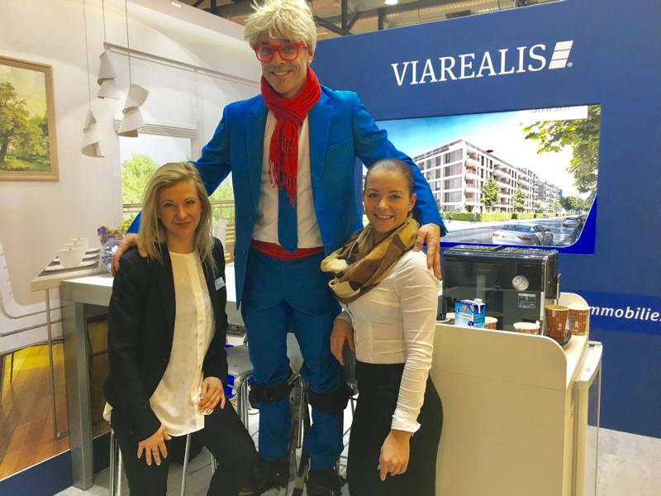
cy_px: 248
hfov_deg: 61.7
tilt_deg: -7.1
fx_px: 554
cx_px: 330
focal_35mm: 29
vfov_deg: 48.2
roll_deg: -0.2
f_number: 2.2
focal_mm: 4.15
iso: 64
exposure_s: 1/33
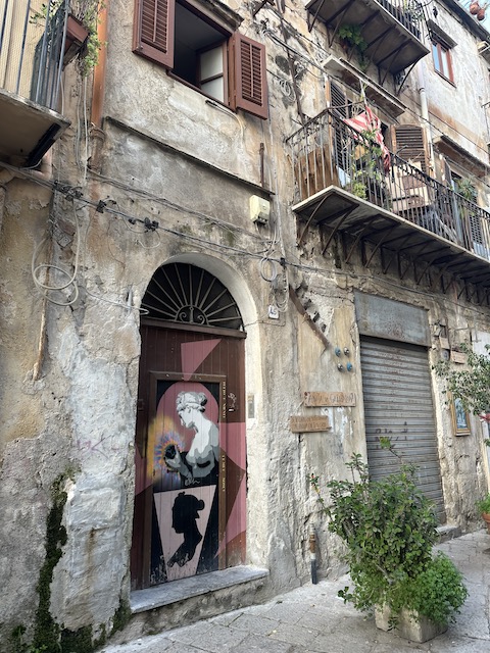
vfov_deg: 71.6
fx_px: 453
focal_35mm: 24
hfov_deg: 56.8
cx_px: 245
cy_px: 326
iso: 64
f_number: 1.78
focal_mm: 6.86
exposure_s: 1/121
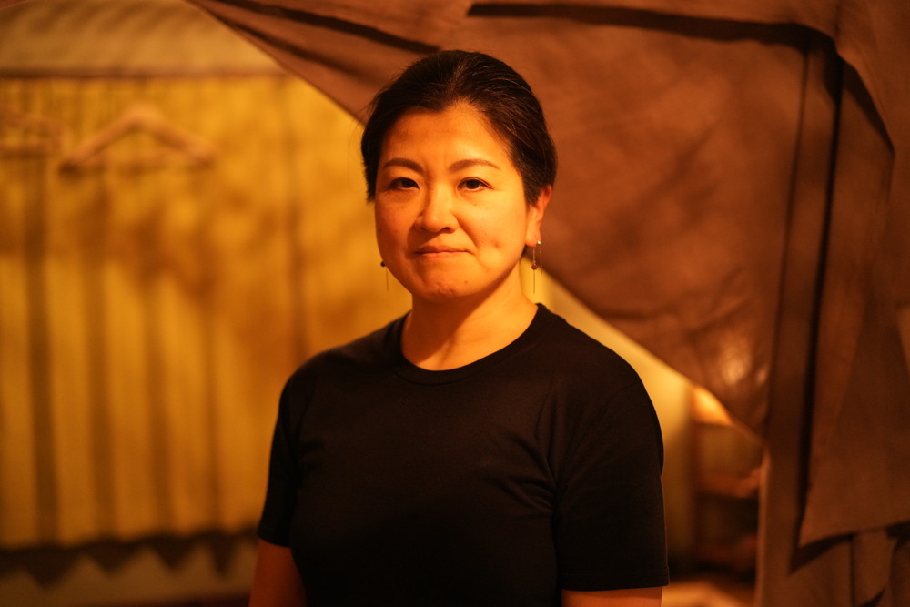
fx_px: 1390
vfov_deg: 24.6
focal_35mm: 55
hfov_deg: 36.2
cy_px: 304
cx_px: 455
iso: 3200
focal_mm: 55
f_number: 1.8
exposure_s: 1/60
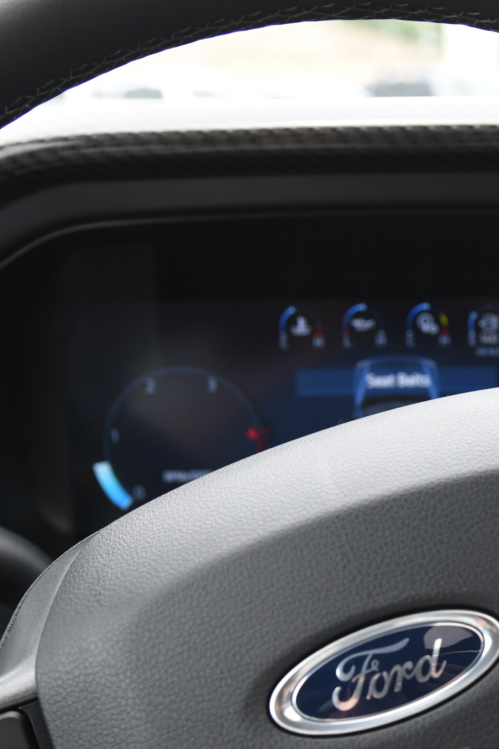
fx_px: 1434
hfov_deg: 19.0
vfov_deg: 28.7
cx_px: 543
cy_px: 578
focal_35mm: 69
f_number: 3.5
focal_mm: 24
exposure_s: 1/320
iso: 320
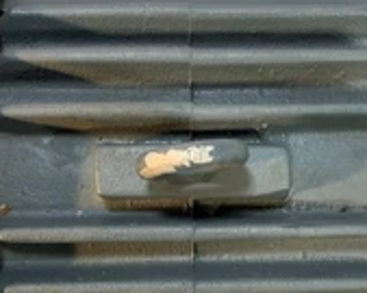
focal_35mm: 60
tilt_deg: -74.2
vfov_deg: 25.0
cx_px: 204
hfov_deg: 31.4
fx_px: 651
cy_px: 224
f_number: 1.8
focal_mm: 4.25
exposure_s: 1/120
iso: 64
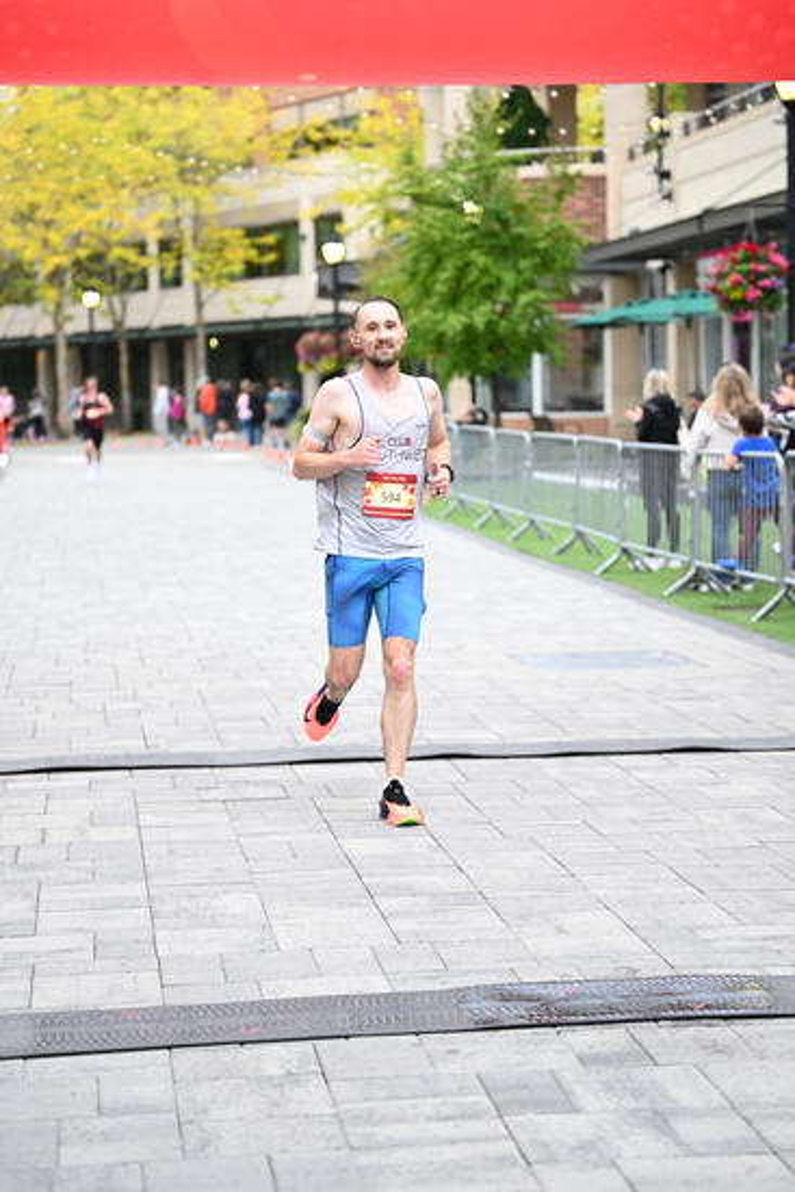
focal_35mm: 78
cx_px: 398
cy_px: 596
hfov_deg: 17.5
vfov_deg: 26.0
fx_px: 2582
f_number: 2.8
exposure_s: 1/1250
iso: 1600
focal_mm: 78
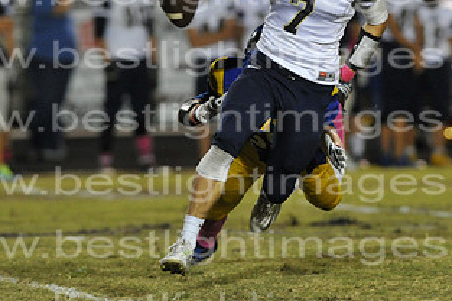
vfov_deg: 2.5
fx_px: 6973
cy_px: 90
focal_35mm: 556
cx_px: 243
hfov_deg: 3.7
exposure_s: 1/500
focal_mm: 300
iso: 5000
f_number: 4
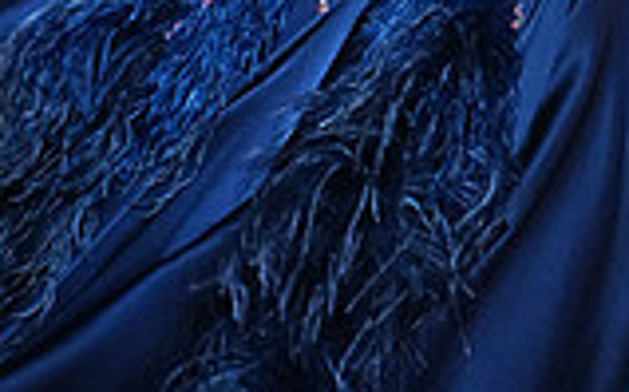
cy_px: -337
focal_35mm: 260
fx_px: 4452
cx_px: 275
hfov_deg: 8.1
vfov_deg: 5.0
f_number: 5.6
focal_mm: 70
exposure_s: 1/400
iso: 5000
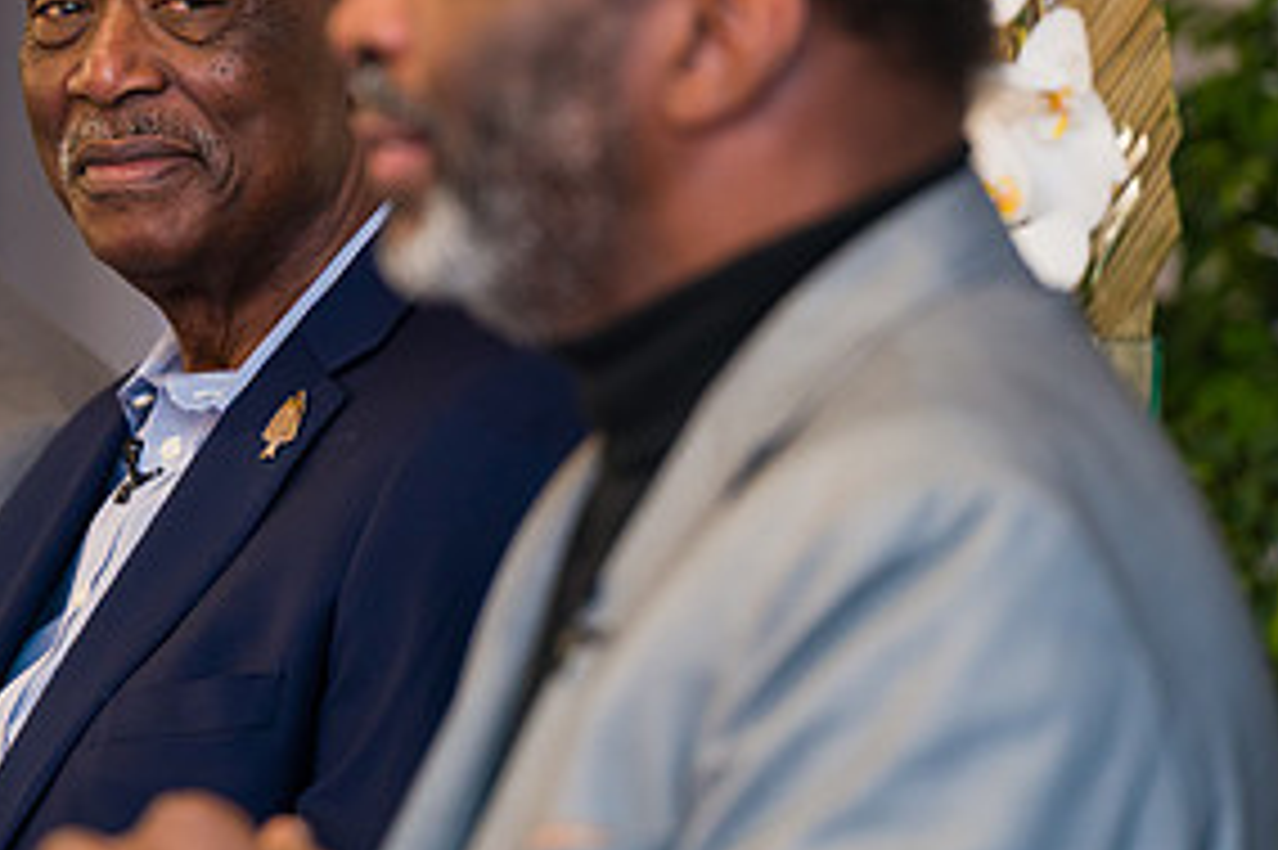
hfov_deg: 5.0
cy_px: 396
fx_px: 14475
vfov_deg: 3.4
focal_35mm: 408
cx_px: 99
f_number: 3.2
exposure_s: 1/200
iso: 800
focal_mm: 200
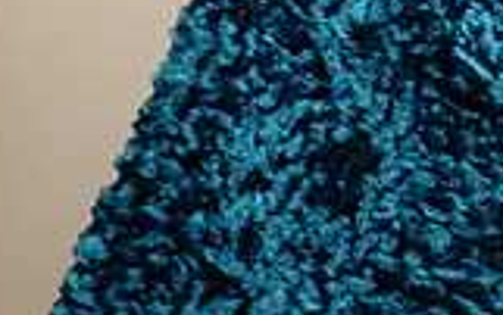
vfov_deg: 10.4
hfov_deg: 16.6
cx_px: 553
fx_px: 1674
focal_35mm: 122
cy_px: -143
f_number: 3.3
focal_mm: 5.2
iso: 100
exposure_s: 1/30
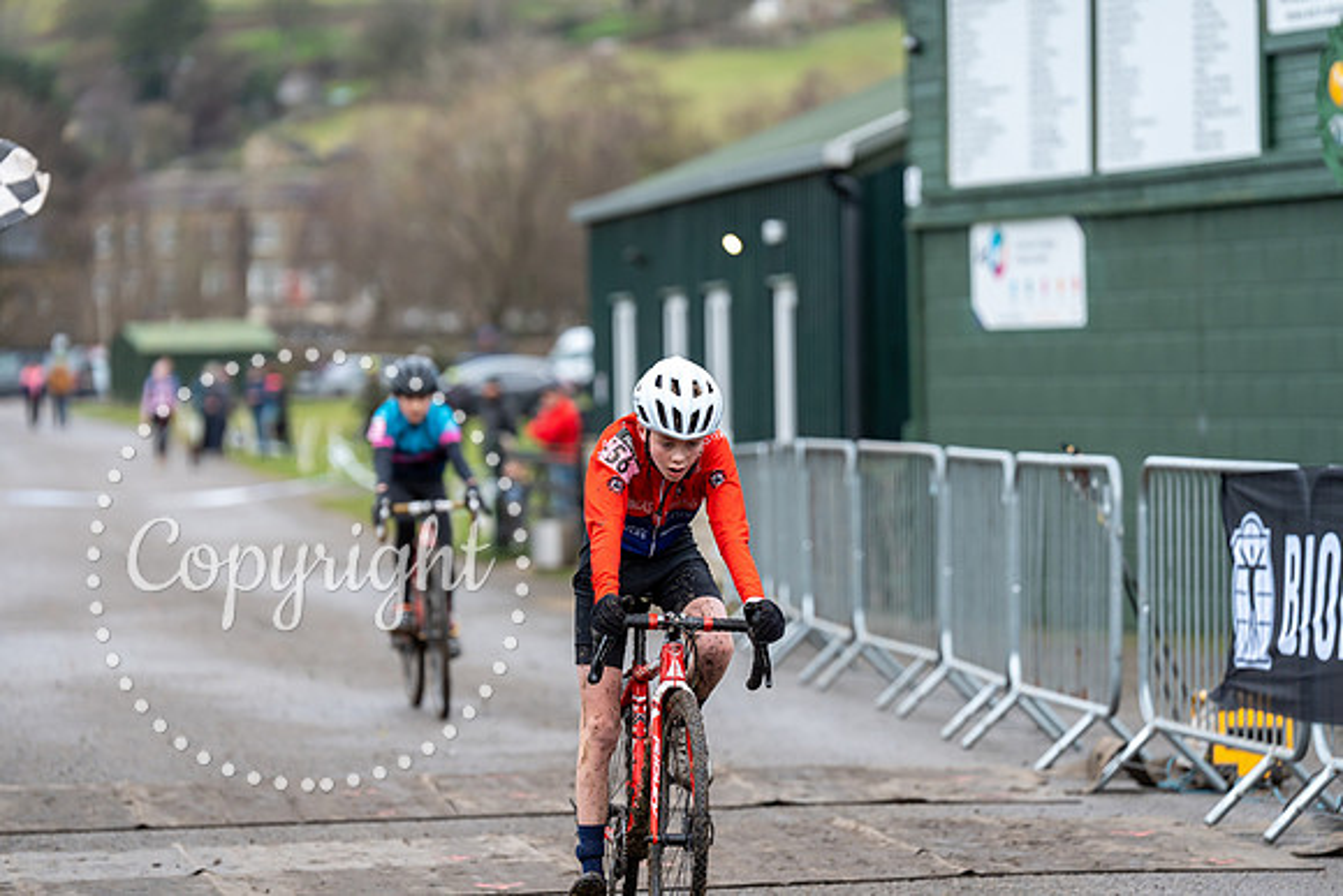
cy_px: 448
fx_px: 5933
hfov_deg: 12.9
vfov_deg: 8.6
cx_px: 672
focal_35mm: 159
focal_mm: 159
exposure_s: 1/1000
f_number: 3.2
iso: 1000
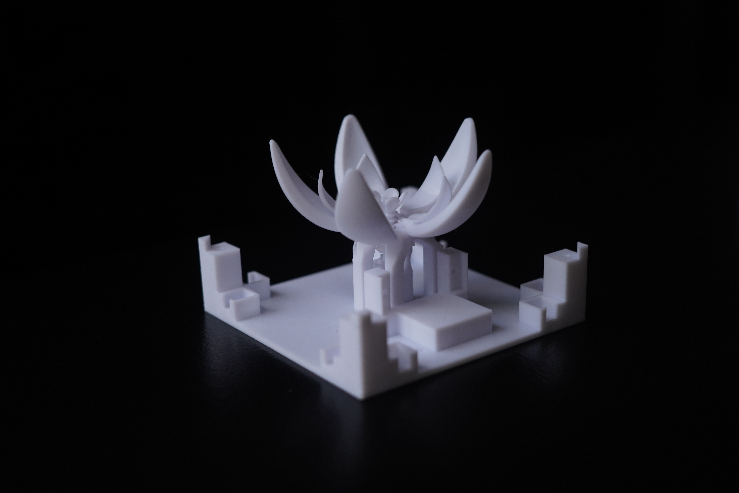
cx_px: 370
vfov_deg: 27.0
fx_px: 1026
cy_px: 246
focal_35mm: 50
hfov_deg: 39.6
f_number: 4
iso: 800
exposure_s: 1/60
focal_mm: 50
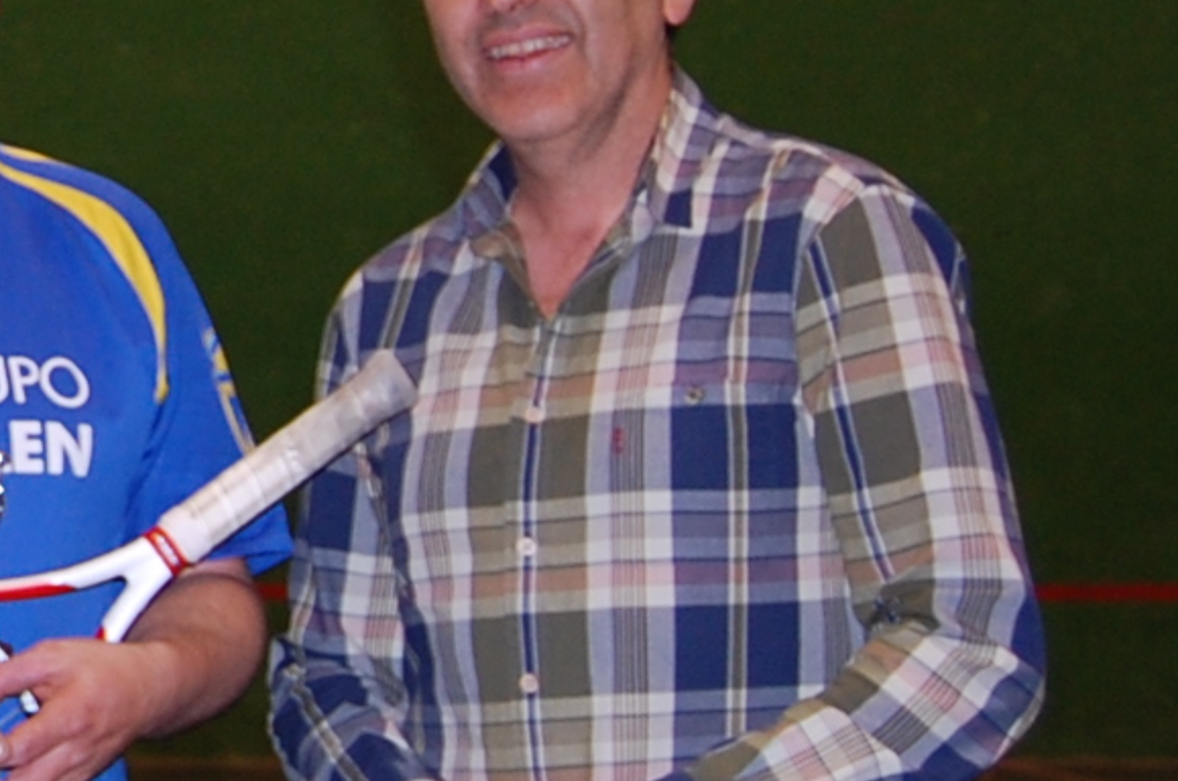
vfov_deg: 9.0
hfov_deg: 12.6
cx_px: -779
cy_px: 124
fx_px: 4965
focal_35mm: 152
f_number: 4
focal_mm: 26
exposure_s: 1/60
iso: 400
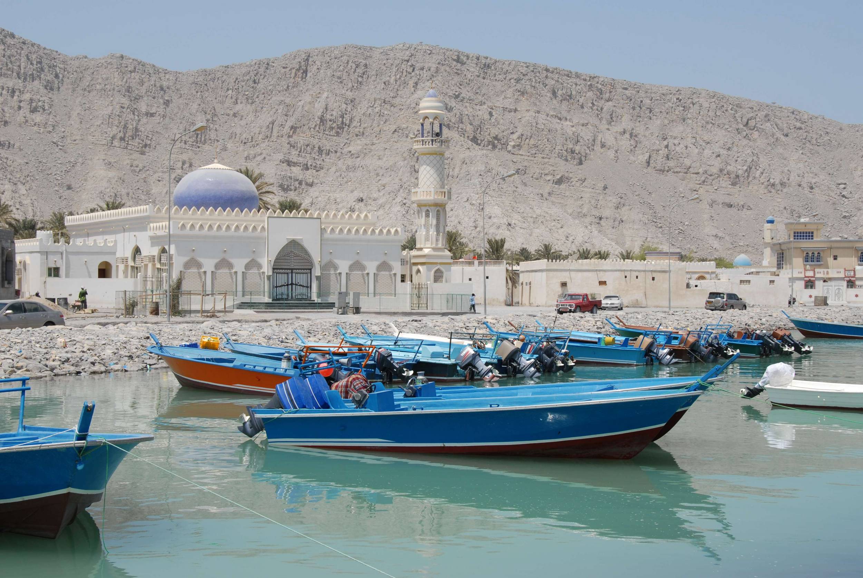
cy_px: 289
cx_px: 432
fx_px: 1440
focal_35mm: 60
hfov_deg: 33.4
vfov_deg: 22.7
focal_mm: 40
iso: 100
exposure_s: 1/320
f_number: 9
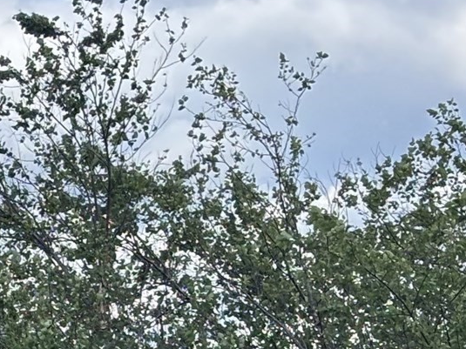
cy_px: 641
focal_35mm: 199
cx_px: -385
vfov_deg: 7.2
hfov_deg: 9.4
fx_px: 2678
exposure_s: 1/747
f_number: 1.6
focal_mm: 5.96
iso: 32
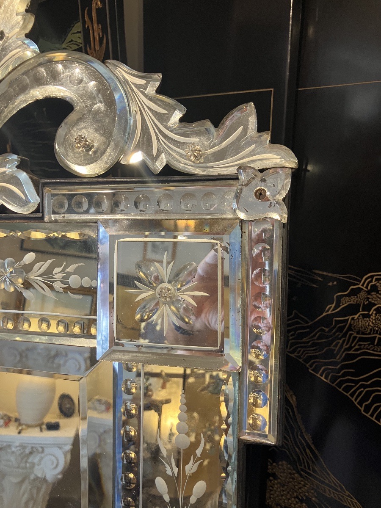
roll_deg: +1.2
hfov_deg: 49.7
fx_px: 411
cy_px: 254
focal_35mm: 28
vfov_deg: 63.4
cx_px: 190
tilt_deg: -15.7
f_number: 1.8
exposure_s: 1/50
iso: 125
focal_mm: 3.99
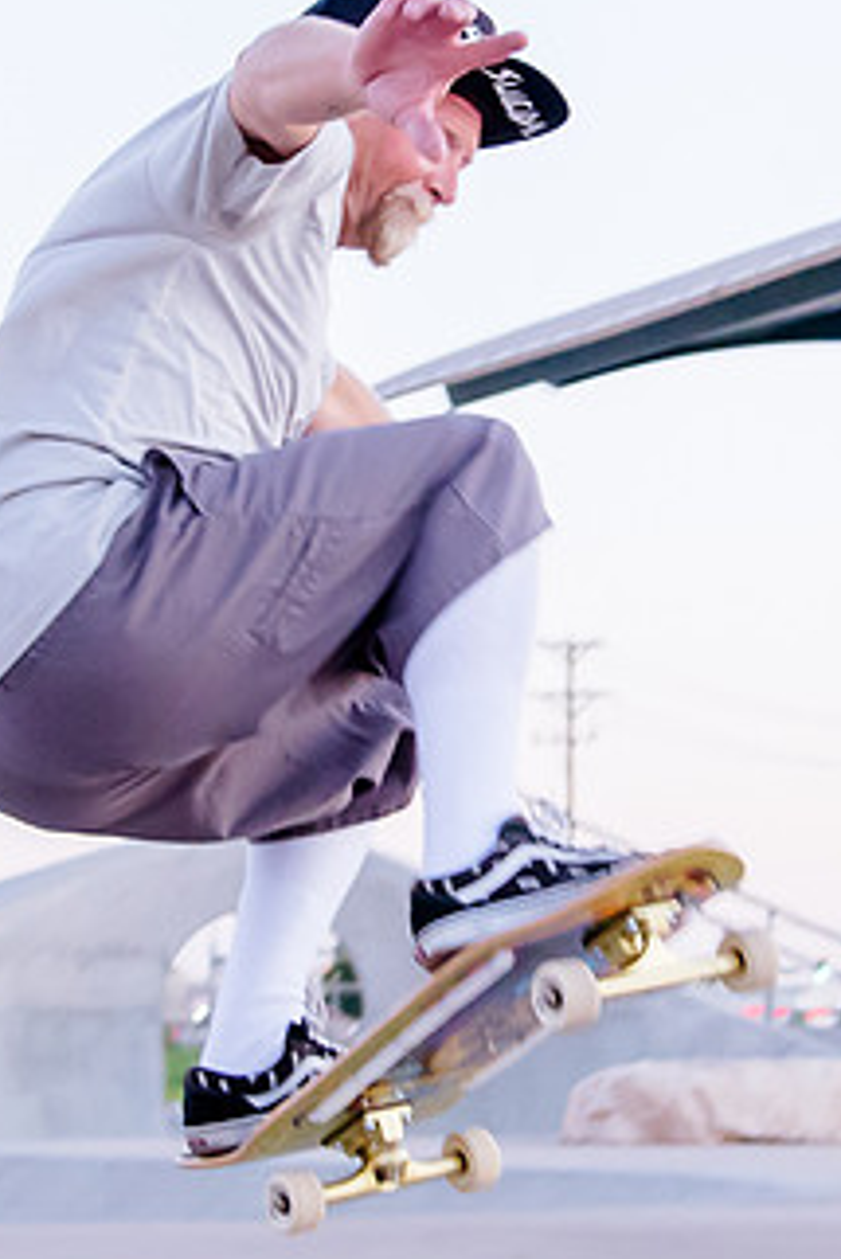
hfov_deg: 10.0
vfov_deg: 14.9
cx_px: 547
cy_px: 413
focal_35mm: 137
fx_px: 4795
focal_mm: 34
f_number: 4
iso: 2000
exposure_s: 1/250
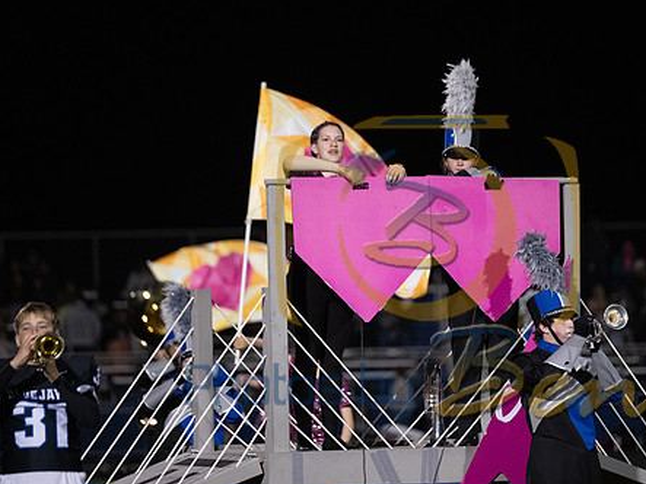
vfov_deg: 5.9
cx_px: 398
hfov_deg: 7.9
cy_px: 266
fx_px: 4702
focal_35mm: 252
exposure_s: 1/1250
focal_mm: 200
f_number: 2.8
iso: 5000
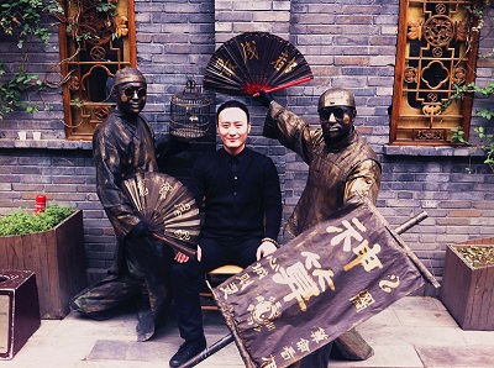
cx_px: 247
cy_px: 184
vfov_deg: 40.5
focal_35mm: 35
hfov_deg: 52.7
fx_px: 498
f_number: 2.8
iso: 80
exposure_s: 1/60
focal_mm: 3.85
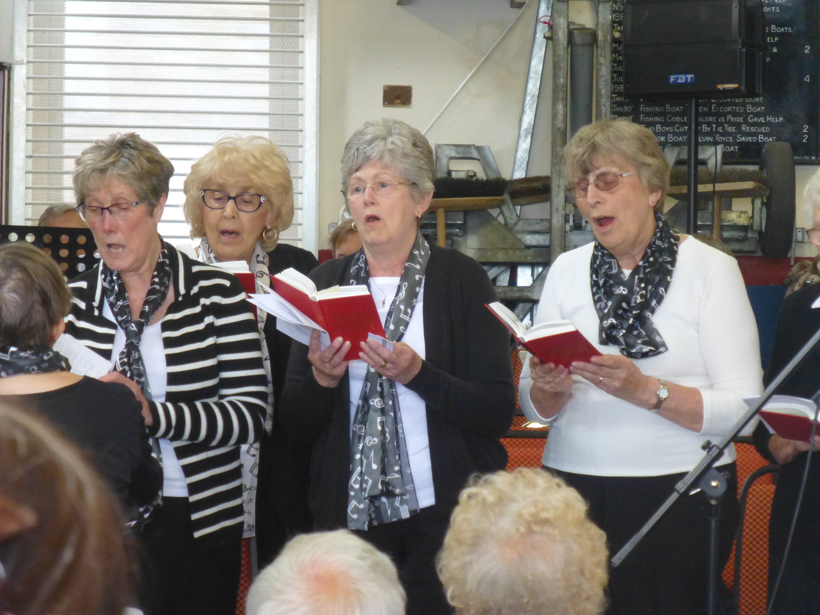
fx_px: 4714
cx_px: 410
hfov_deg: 9.9
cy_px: 308
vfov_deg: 7.5
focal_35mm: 199
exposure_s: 1/60
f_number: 5.5
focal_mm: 35.6
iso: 800
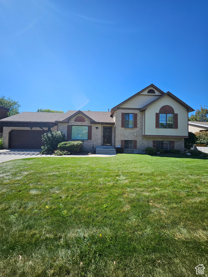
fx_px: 104
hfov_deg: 89.9
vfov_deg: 106.2
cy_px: 138
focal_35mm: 13
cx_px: 104
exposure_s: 1/909
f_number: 2.2
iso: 32
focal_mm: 1.74
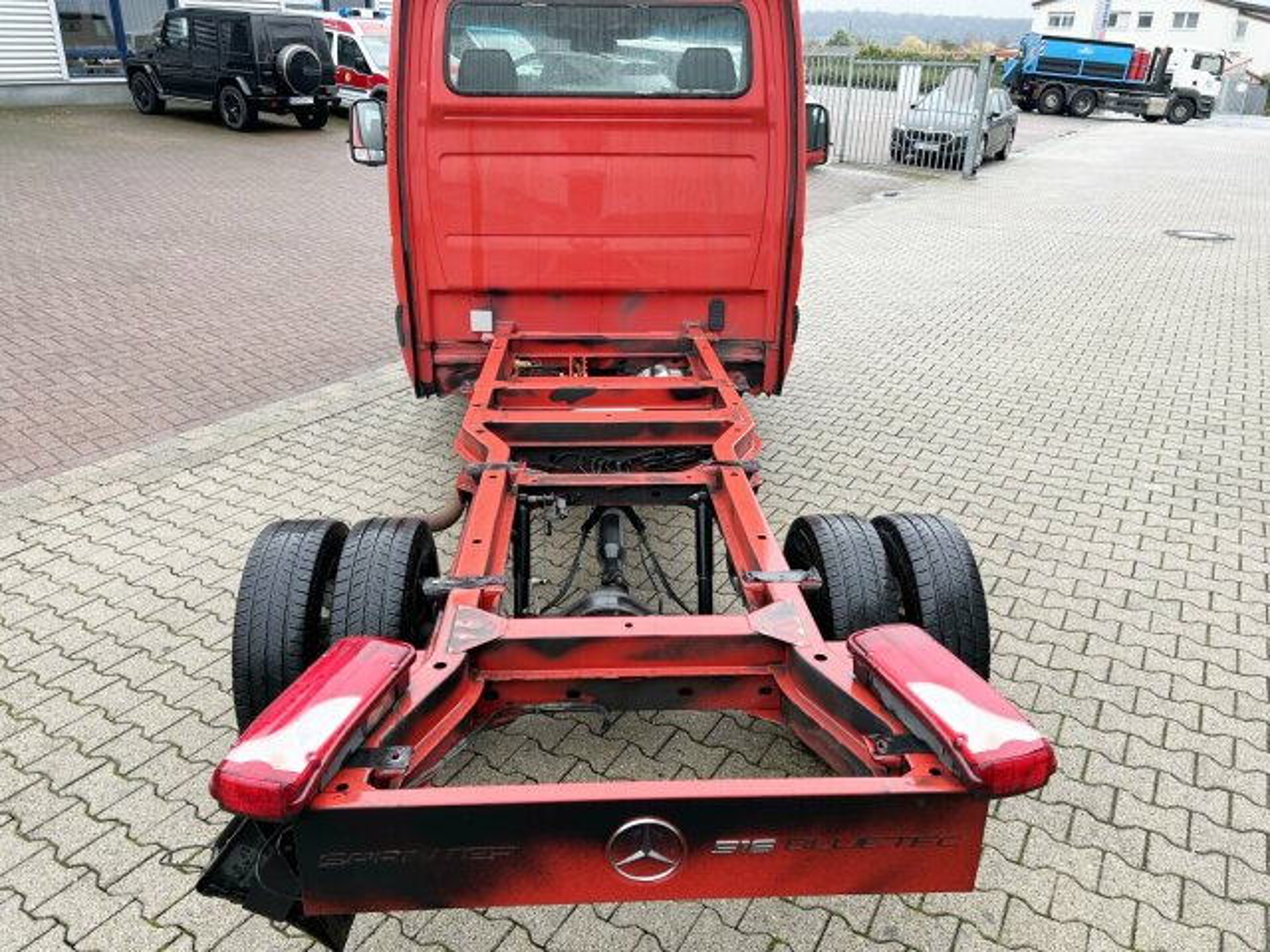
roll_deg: -1.5
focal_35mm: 26
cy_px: 476
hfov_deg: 67.3
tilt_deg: -23.6
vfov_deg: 53.1
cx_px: 635
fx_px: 954
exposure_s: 1/146
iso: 32
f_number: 1.5
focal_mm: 5.7
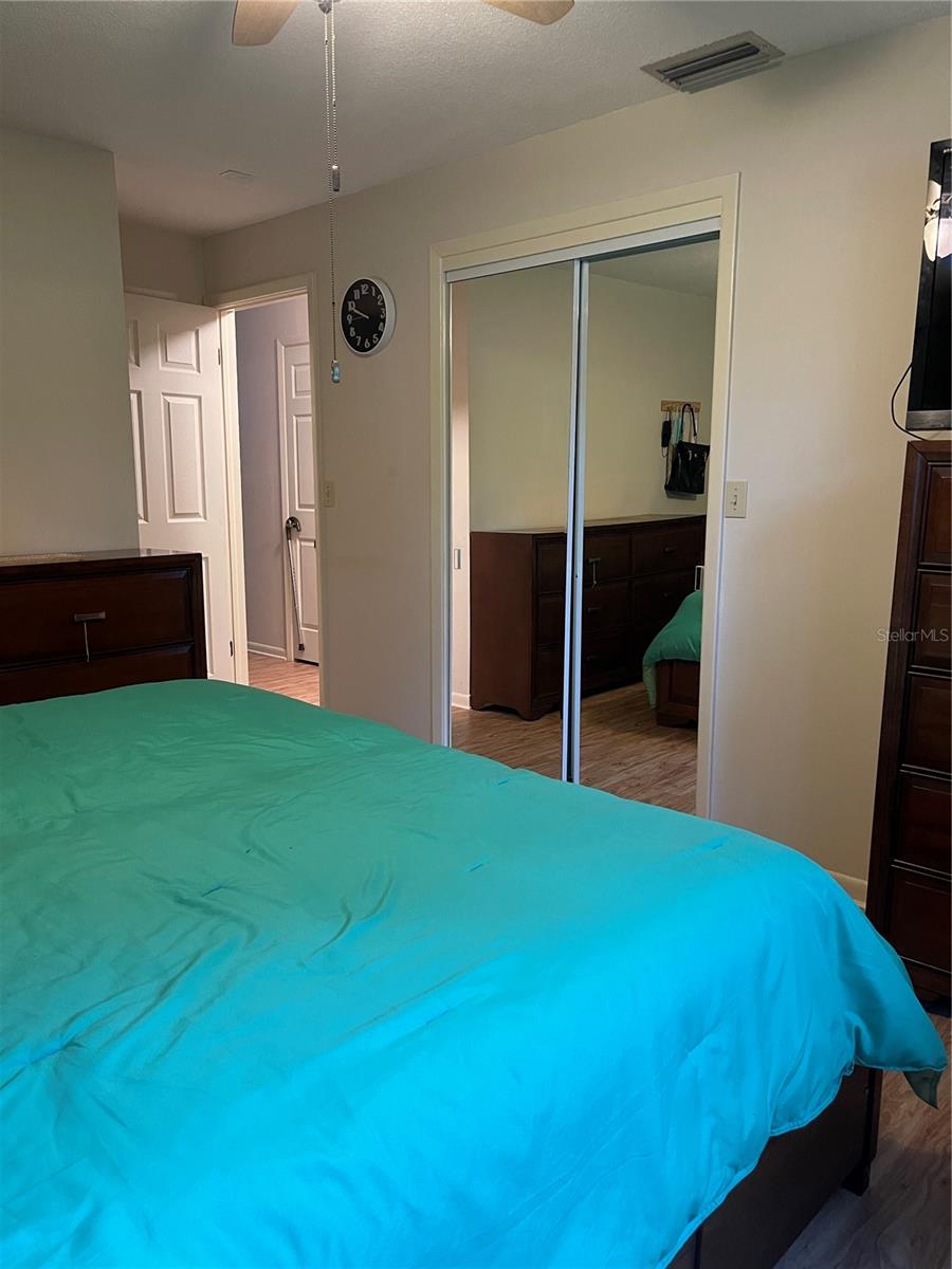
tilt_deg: -9.7
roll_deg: +0.6
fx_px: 917
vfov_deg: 69.4
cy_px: 634
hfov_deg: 54.9
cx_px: 476
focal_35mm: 25
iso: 320
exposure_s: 1/60
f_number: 1.6
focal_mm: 5.1
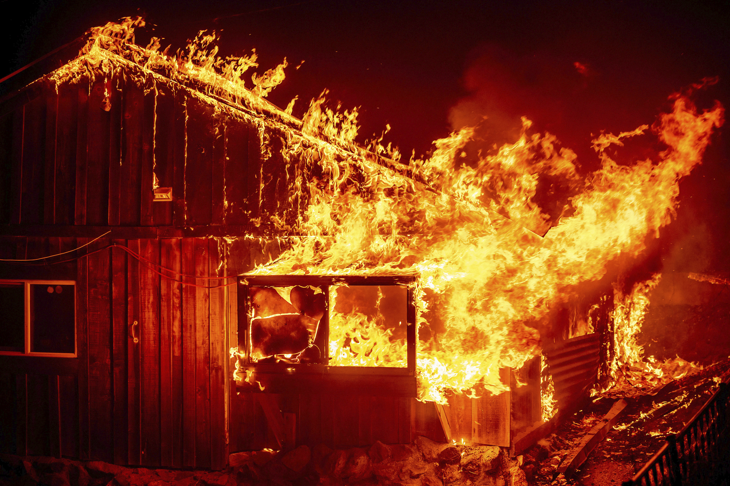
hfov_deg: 28.9
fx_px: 1418
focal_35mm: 70
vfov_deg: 19.4
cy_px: 243
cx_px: 365
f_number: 4.8
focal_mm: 70
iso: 560
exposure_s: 1/350
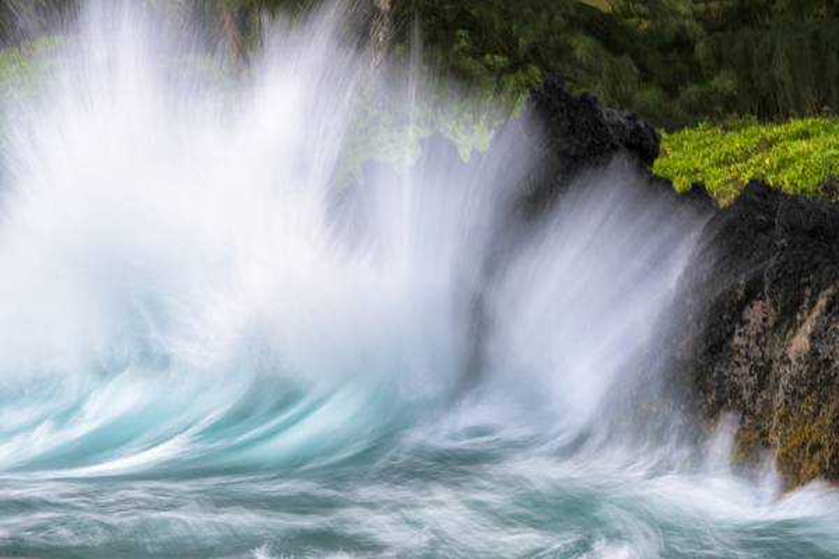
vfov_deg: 4.3
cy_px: 280
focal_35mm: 320
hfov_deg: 6.4
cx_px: 420
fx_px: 7457
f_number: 22
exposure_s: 1/4
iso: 64
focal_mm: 320
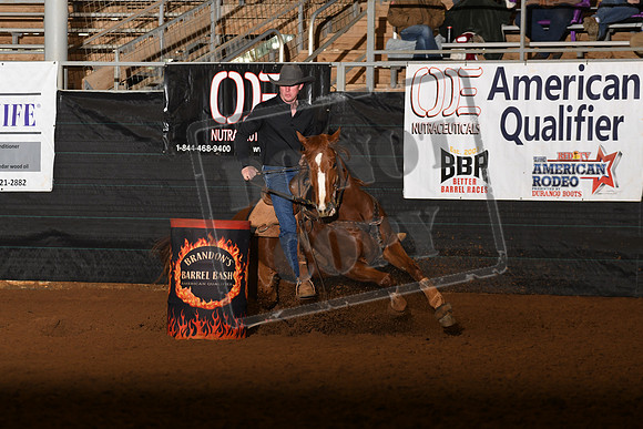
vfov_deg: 6.2
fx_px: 3930
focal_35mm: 220
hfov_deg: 9.4
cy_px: 214
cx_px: 322
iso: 1000
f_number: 6.3
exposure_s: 1/250
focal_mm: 220
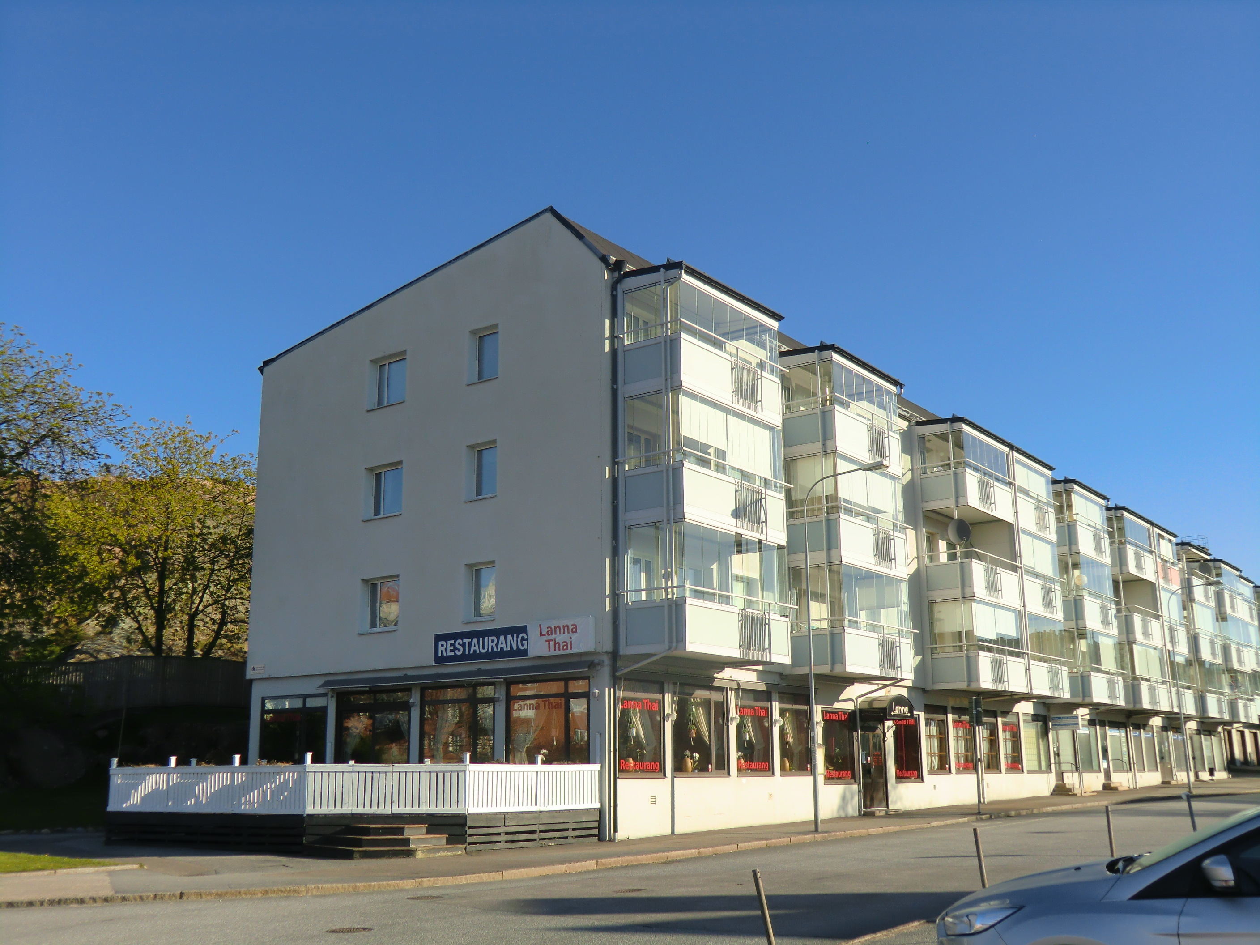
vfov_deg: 41.8
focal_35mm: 34
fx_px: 1238
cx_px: 630
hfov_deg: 54.0
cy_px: 472
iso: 64
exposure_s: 1/640
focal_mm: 6.1
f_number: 3.6
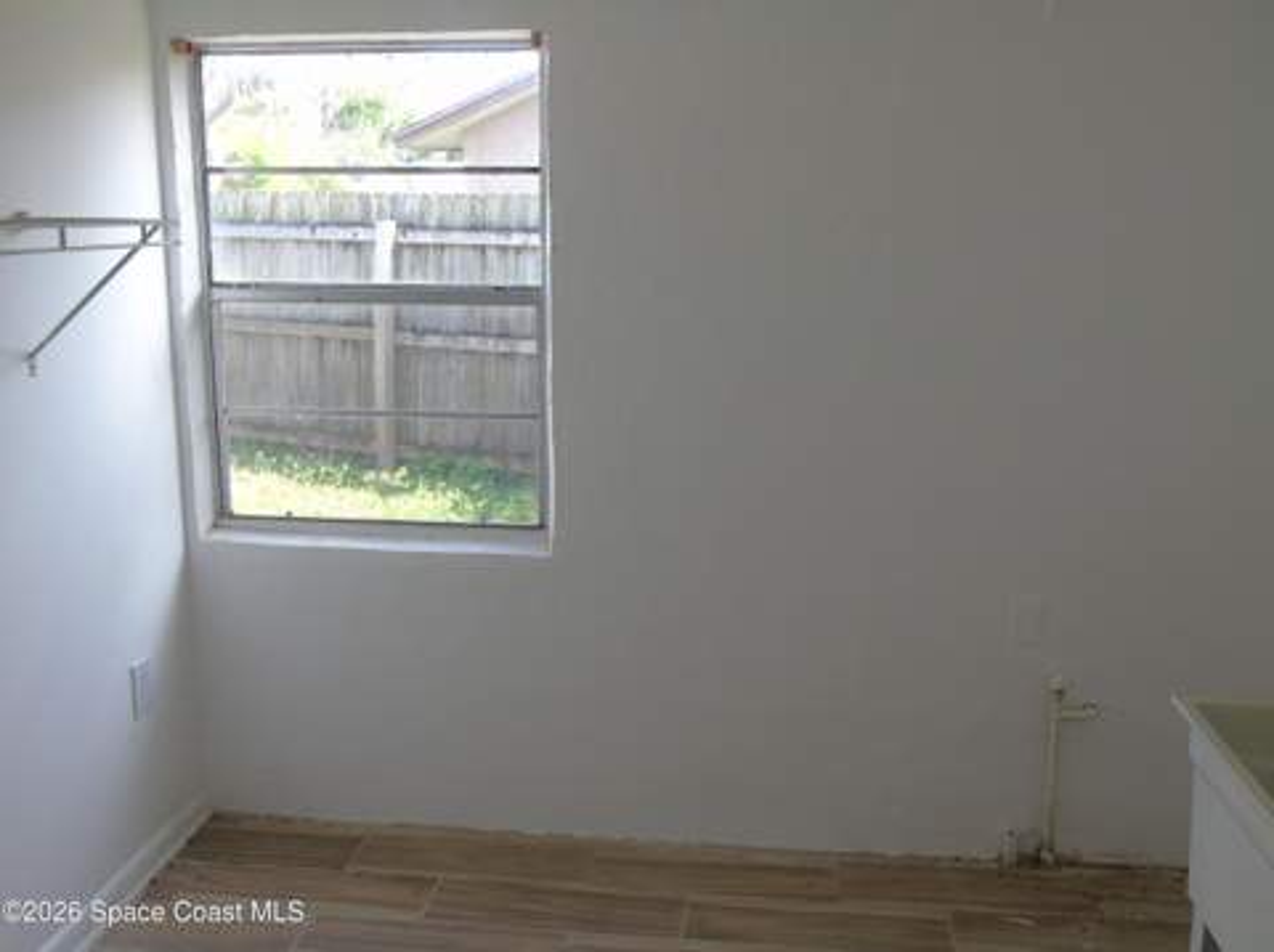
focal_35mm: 34
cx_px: 637
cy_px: 476
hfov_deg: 54.0
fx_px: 1250
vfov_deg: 41.7
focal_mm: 6.1
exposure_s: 1/50
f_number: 3.8
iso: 80
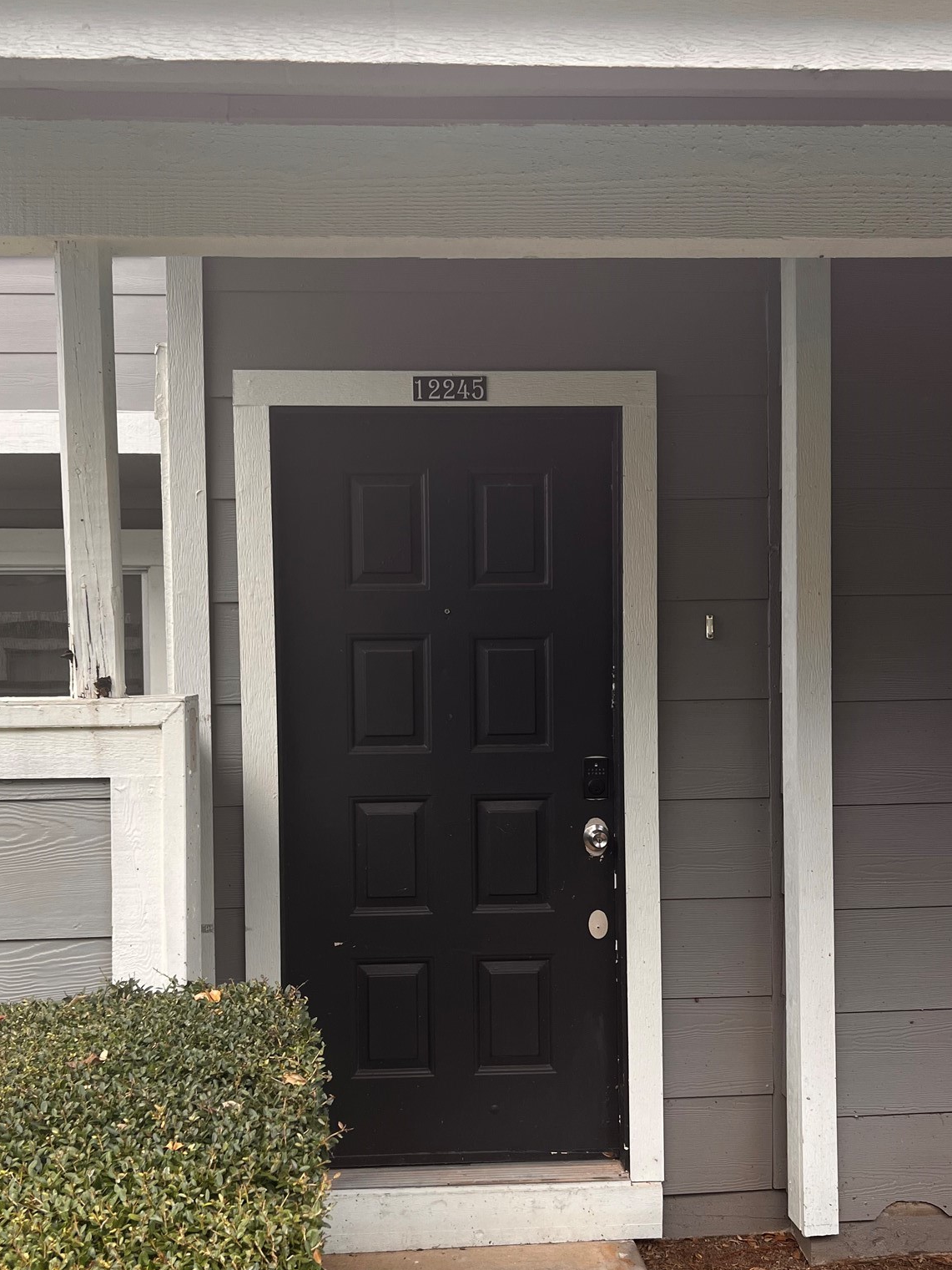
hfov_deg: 40.7
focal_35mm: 35
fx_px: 1283
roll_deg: +0.6
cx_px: 451
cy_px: 741
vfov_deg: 52.4
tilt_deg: -2.6
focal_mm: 5.7
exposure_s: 1/513
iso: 50
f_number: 1.5
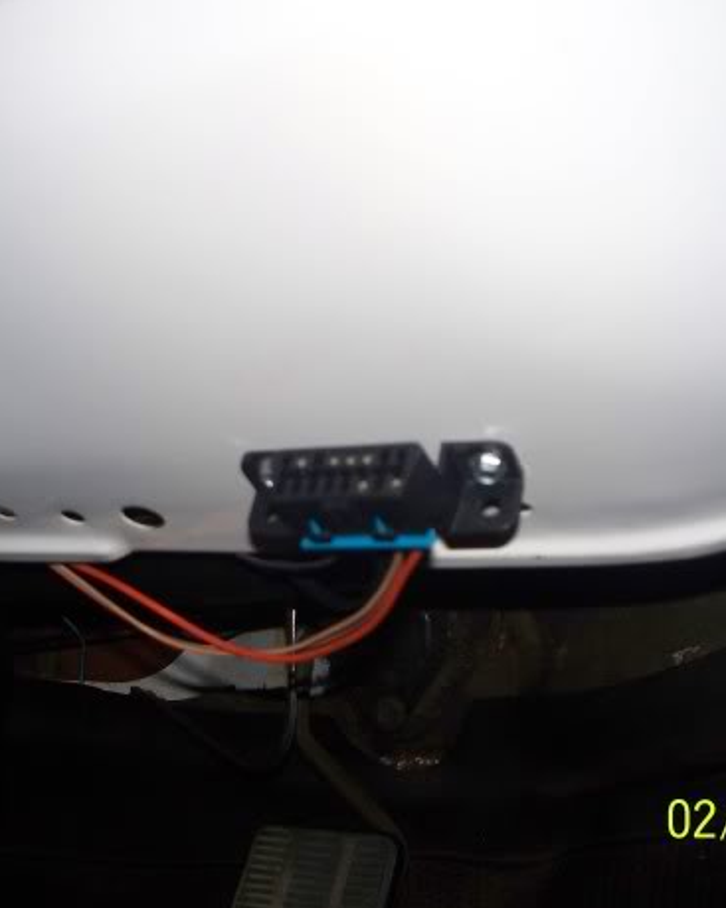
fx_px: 1317
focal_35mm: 49
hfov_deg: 30.8
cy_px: 465
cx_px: 362
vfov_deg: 38.1
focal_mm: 7.54
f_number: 2.8
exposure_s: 1/30
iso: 200
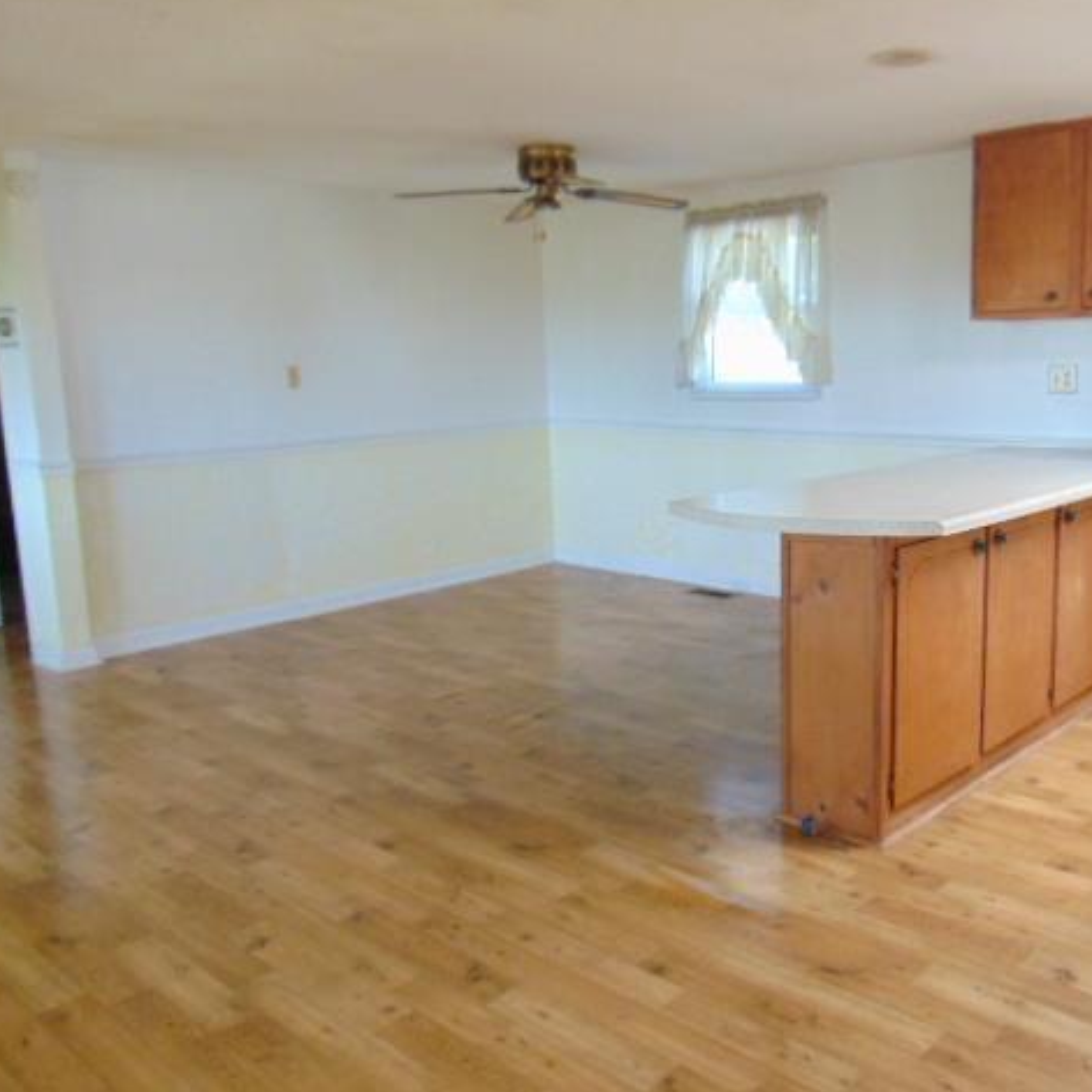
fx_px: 1071
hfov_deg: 53.5
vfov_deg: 54.0
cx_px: 672
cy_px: 540
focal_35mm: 30
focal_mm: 4.5
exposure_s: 1/40
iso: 400
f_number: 3
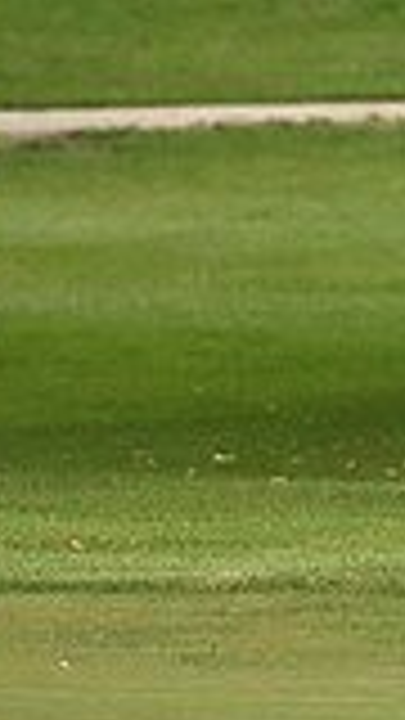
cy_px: -2
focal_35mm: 2283
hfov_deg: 0.5
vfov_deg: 0.9
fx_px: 43586
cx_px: 1242
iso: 4000
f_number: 4.5
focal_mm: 400
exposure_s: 1/3200
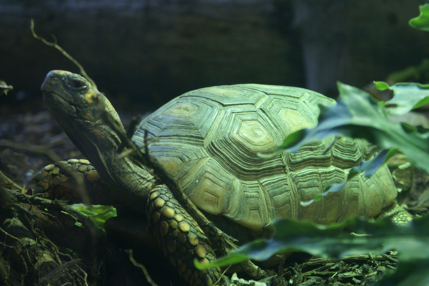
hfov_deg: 19.5
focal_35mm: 105
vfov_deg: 13.0
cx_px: 214
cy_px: 143
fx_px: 1251
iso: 400
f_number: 5.6
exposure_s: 1/60
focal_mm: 70
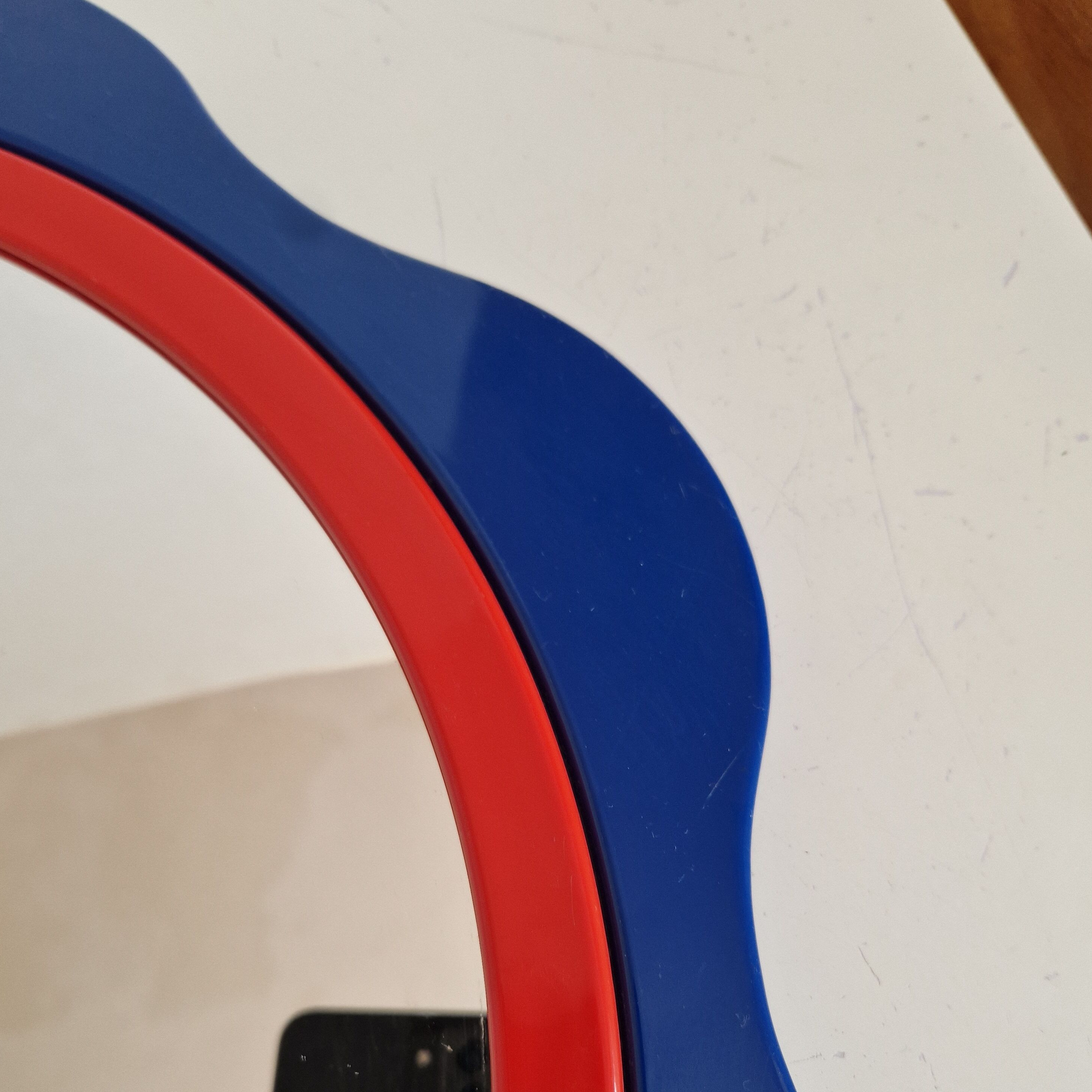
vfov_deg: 56.3
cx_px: 536
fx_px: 999
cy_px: 709
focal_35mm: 28
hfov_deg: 57.3
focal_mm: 5.4
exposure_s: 1/100
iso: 50
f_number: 1.8
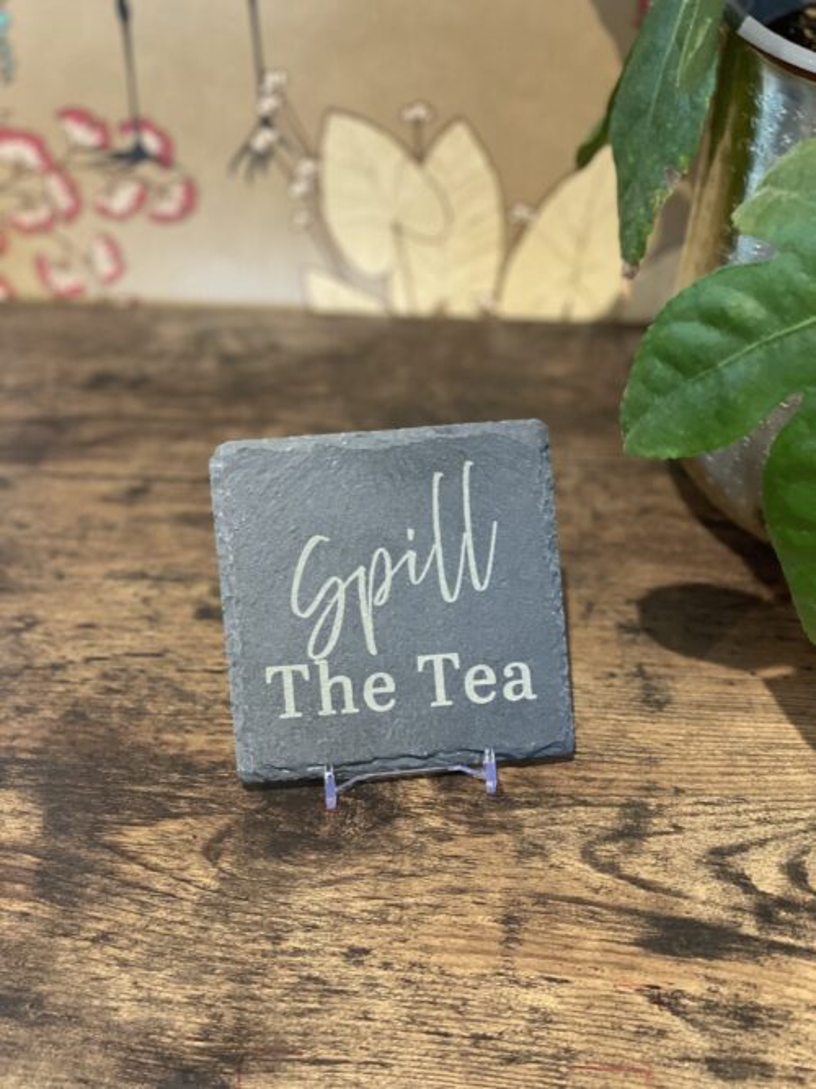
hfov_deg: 28.0
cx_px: 408
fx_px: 1635
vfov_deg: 36.8
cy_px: 544
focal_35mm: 52
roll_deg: +2.5
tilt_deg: -37.6
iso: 320
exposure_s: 1/33
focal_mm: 6
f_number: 2
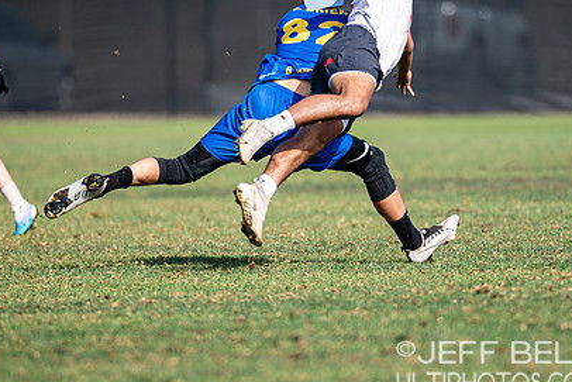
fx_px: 11157
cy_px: 147
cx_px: 353
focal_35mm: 702
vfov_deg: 2.0
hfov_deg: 2.9
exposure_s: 1/1250
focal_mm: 280
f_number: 3.2
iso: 100
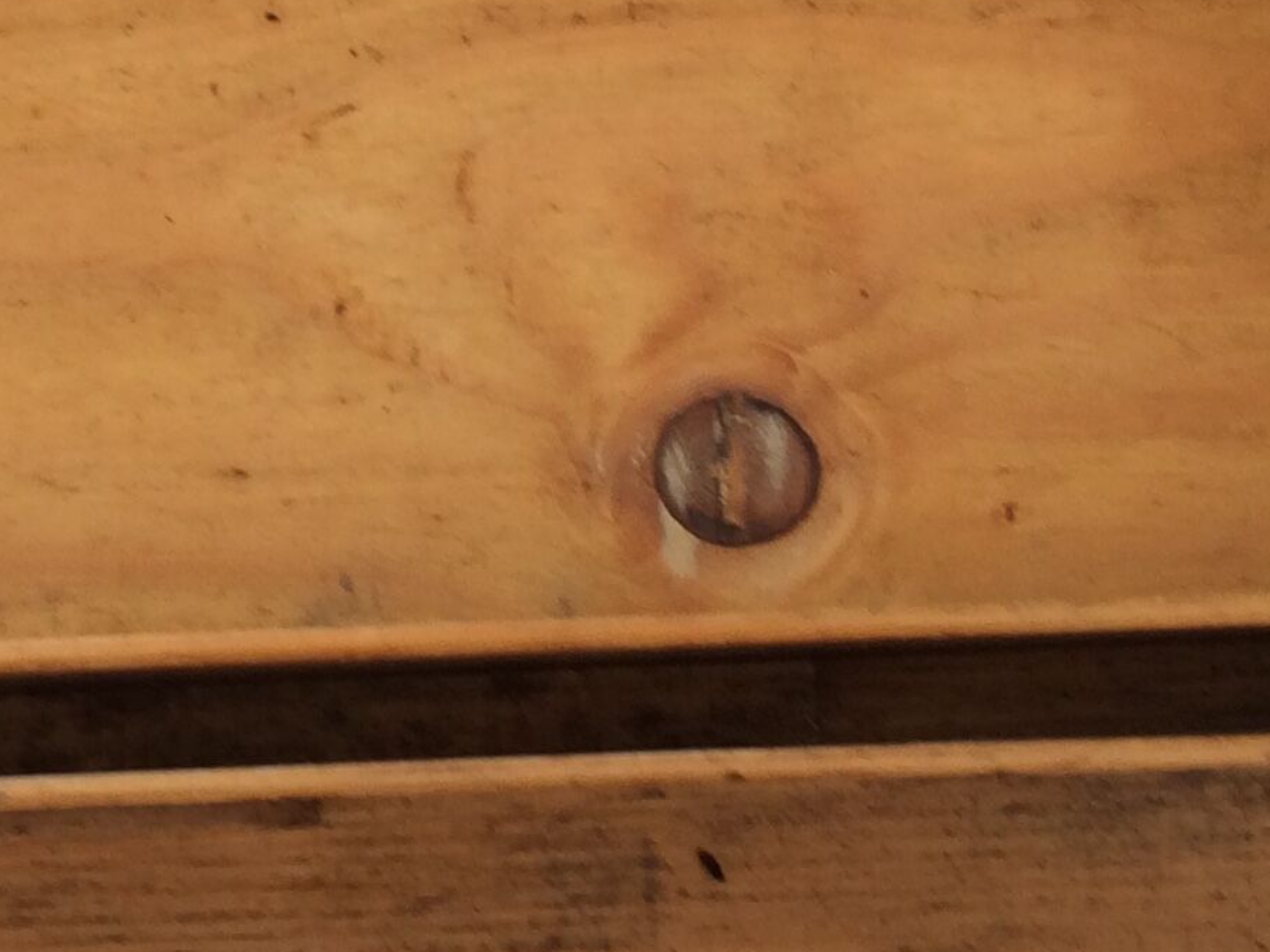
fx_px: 3889
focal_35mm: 106
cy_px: 152
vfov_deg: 13.9
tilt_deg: -82.2
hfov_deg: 17.8
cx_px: -165
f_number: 2.2
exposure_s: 1/50
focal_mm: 4.15
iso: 40
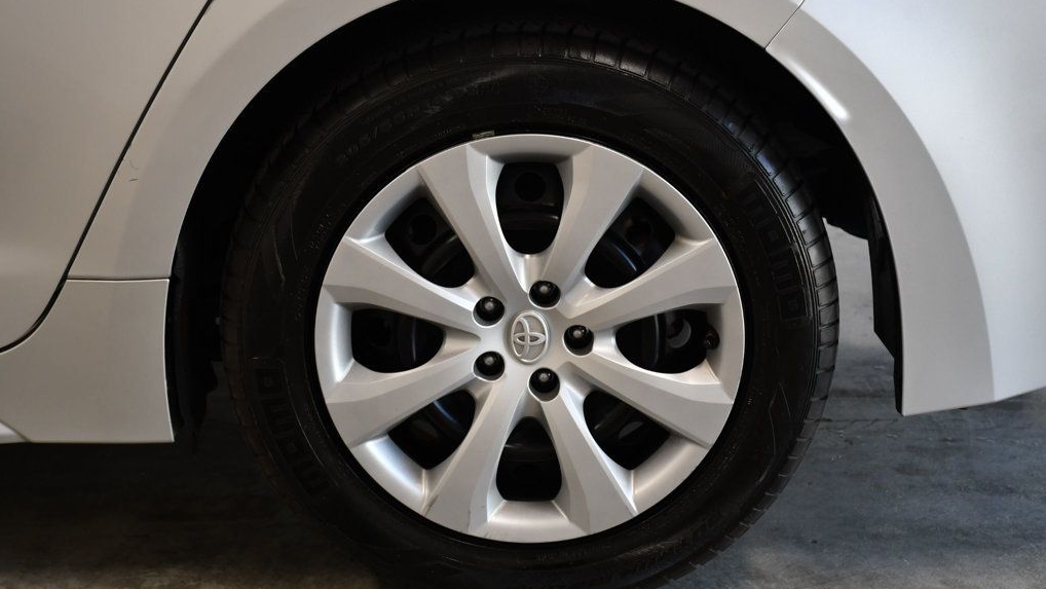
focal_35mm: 79
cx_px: 525
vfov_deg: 15.3
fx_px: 2191
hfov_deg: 26.8
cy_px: 303
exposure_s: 1/160
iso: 400
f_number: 6.3
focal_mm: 50
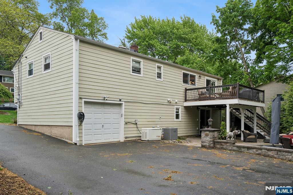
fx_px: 228
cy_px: 98
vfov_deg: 46.4
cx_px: 146
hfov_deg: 65.5
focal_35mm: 28
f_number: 8
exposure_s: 1/250
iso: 320
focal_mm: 28
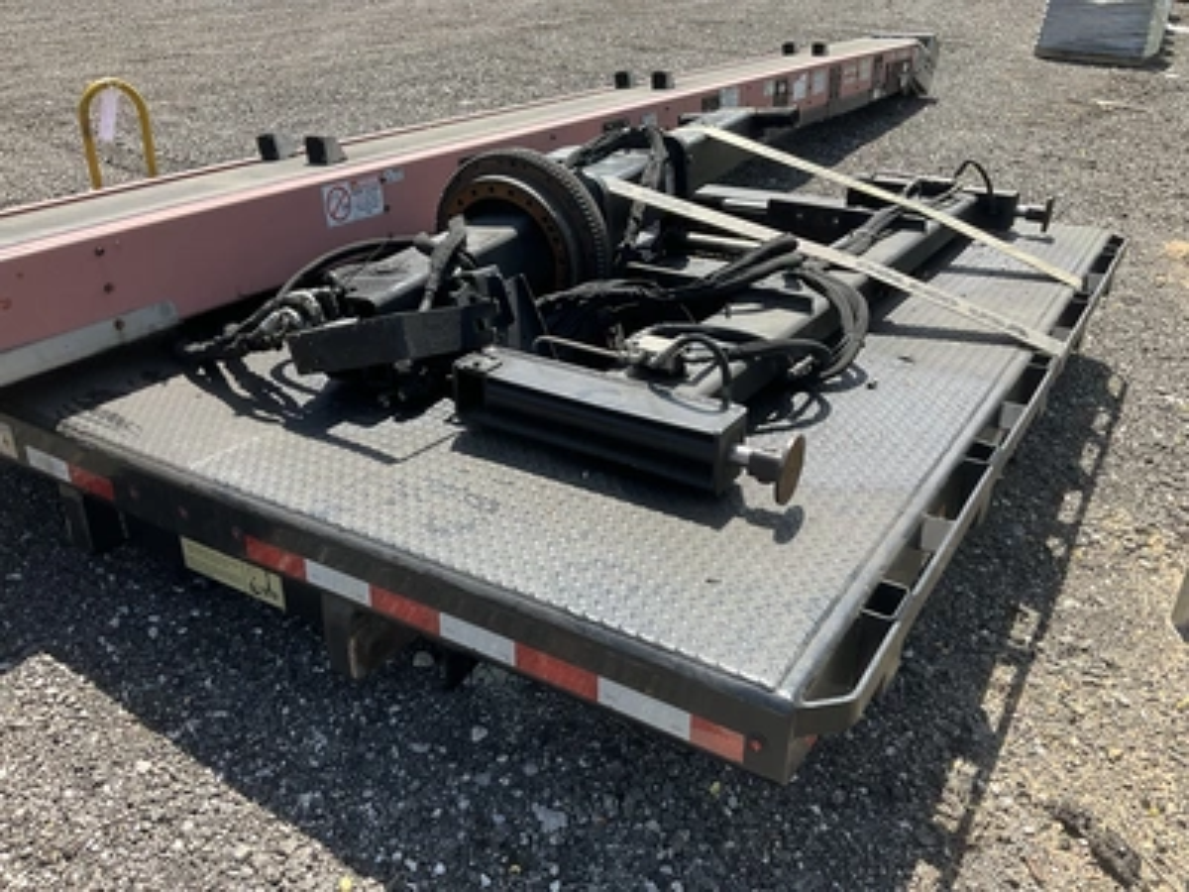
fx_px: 996
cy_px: 446
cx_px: 594
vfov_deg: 48.2
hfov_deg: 61.7
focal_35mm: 29
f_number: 1.8
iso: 25
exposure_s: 1/883
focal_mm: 3
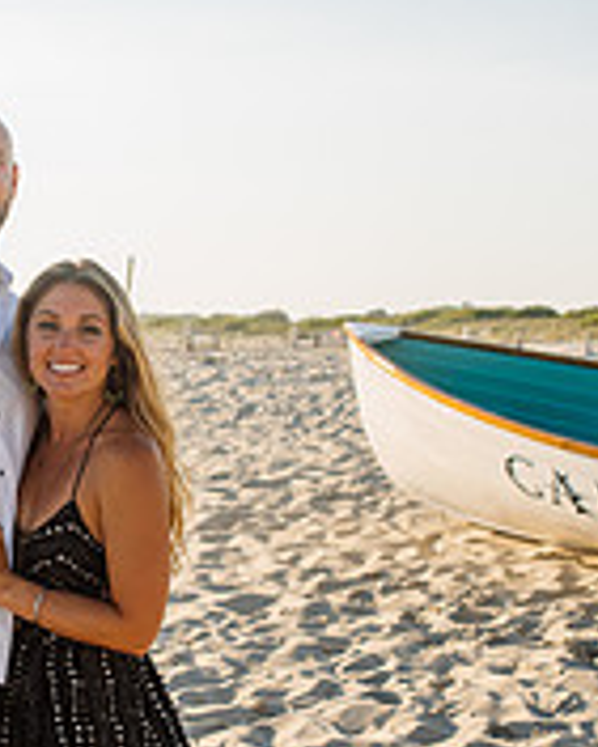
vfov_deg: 22.7
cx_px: -21
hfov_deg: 17.8
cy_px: 335
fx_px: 1857
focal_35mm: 84
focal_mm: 35
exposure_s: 1/800
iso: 160
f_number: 4
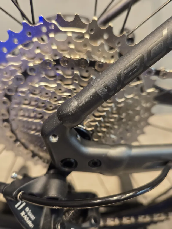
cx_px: 86
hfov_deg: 58.9
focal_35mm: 23
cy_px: 114
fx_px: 152
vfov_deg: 73.9
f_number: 1.7
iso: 200
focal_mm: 6.3
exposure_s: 1/50
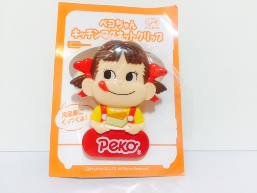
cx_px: 128
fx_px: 215
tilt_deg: -13.1
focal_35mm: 29
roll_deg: -3.2
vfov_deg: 48.2
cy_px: 96
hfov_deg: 61.7
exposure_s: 1/33
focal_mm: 4.15
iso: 80
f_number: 2.2
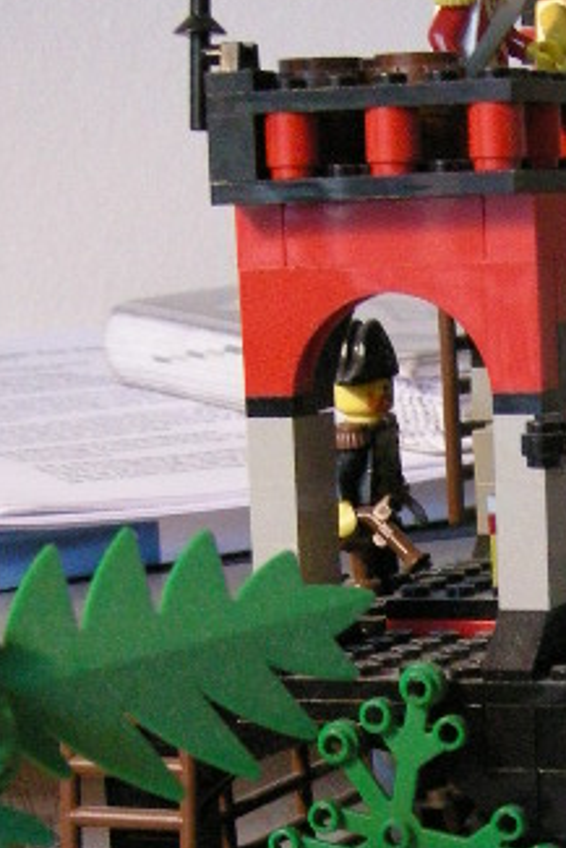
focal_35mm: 118
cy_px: 879
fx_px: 2780
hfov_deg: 11.5
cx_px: 621
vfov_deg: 16.9
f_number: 2.7
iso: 400
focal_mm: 7.5
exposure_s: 1/25.4
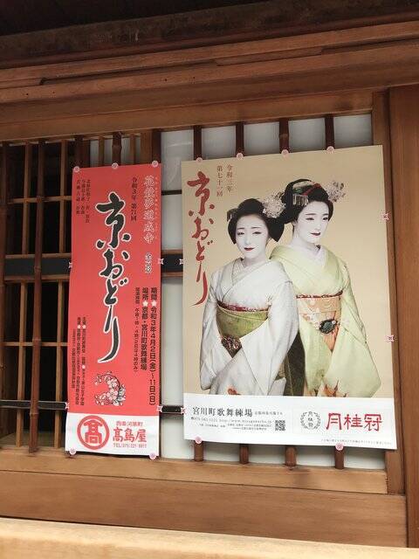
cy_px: 280
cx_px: 210
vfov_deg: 63.4
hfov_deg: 49.7
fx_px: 452
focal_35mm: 28
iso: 20
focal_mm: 3.99
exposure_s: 1/283
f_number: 1.8
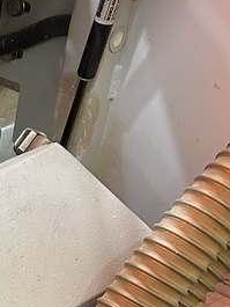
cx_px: -207
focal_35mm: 106
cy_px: 427
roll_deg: +0.8
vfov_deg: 17.1
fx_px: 938
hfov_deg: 12.5
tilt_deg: -38.8
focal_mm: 5.7
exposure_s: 1/60
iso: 400
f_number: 1.5
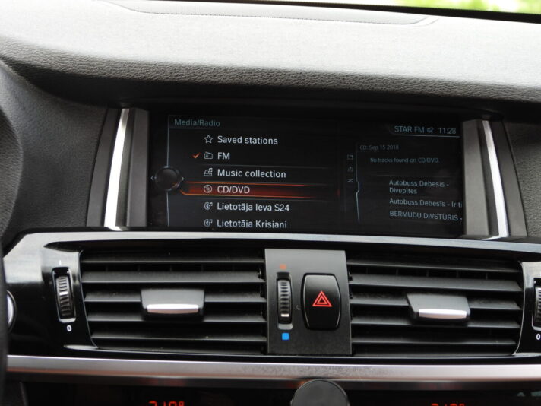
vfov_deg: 17.4
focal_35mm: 85
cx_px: 270
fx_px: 1328
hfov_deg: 23.0
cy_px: 203
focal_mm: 15.3
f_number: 3.5
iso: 100
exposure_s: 1/80
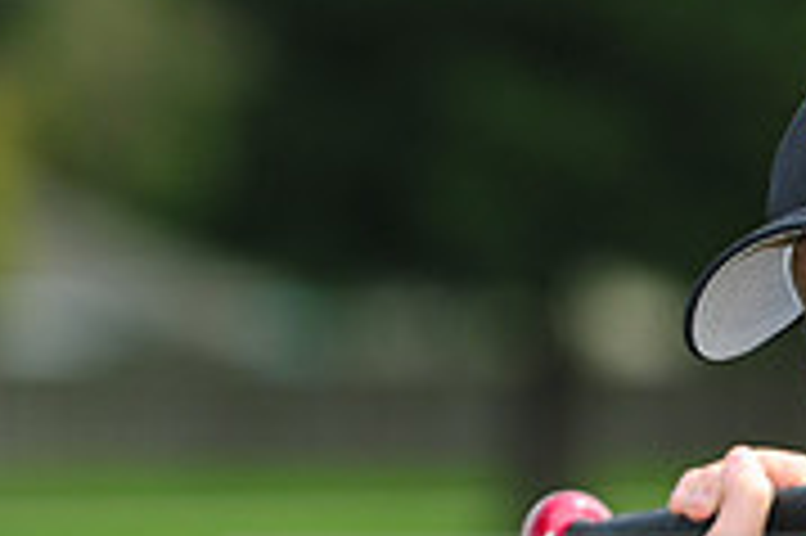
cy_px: 590
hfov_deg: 3.2
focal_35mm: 648
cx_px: 982
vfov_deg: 2.1
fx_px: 14494
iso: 400
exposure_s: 1/1600
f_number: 4.5
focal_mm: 200
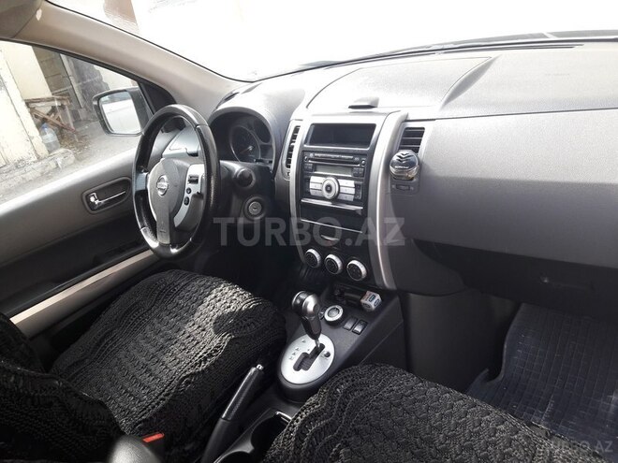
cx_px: 309
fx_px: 500
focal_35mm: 28
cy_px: 232
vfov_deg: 49.7
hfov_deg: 63.4
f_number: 1.9
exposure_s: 1/100
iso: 64
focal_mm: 3.7
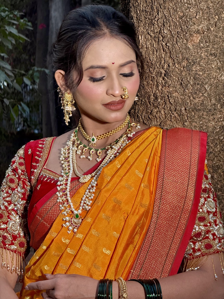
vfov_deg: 16.4
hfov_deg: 12.3
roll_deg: +0.7
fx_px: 1035
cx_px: 112
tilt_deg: -0.1
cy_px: 150
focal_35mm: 120
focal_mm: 15.66
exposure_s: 1/100
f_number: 2.8
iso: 125
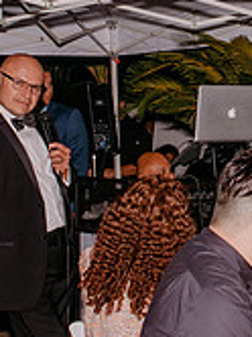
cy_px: 5
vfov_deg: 16.0
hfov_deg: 12.0
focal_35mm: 121
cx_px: 301
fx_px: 1178
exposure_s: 1/250
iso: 200
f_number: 8
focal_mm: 24
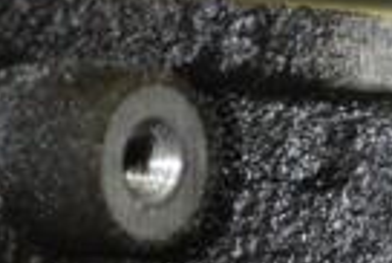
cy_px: 32
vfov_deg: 4.0
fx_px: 3750
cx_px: 646
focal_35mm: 344
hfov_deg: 5.9
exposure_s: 1/30
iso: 2200
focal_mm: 52
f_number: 5.6
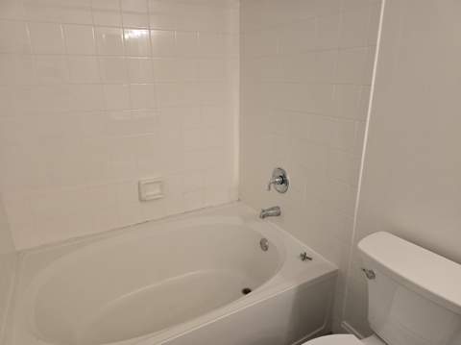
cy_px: 172
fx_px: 306
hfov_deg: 74.0
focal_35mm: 23
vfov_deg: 58.8
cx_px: 230
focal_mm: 6.3
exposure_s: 1/120
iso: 400
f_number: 1.7
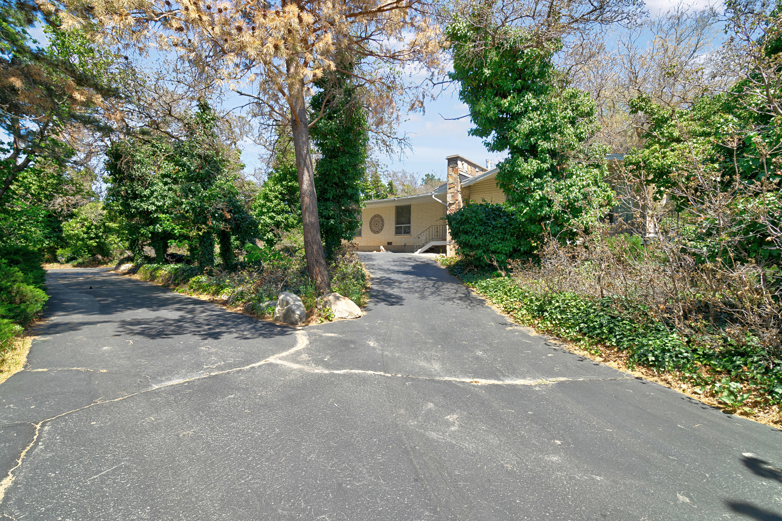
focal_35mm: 16
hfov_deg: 96.8
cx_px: 391
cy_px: 260
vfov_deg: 73.7
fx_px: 347
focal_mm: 16
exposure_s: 1/60
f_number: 9
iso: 320
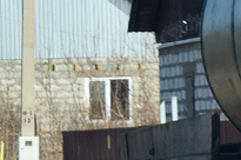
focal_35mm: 484
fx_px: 3235
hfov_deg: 4.2
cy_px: 40
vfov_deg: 2.8
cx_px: 570
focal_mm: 55
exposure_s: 1/640
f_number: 7.1
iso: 200
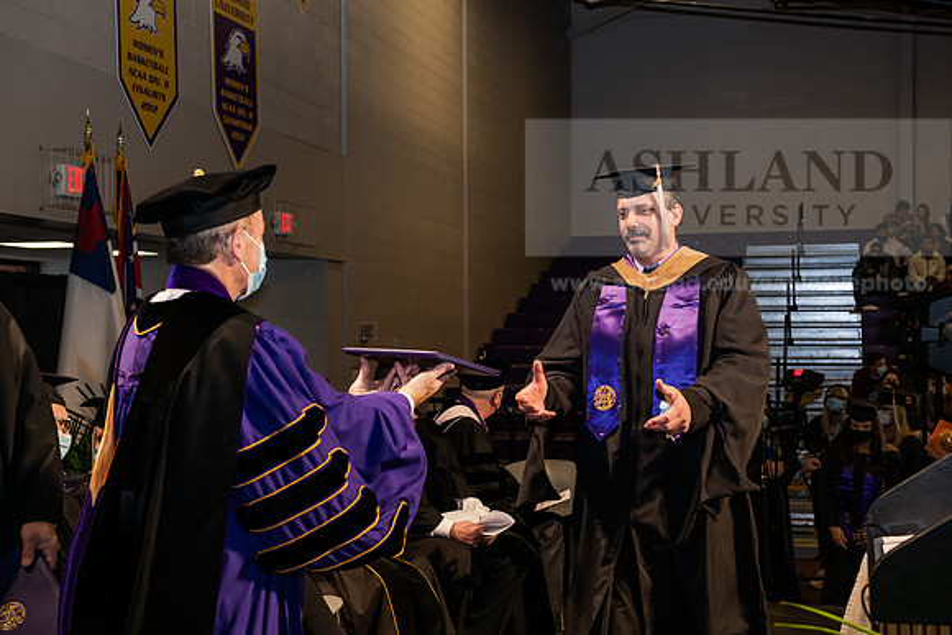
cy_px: 318
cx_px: 476
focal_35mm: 55
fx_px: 1455
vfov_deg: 24.6
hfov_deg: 36.2
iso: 1600
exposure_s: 1/200
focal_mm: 55
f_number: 6.3
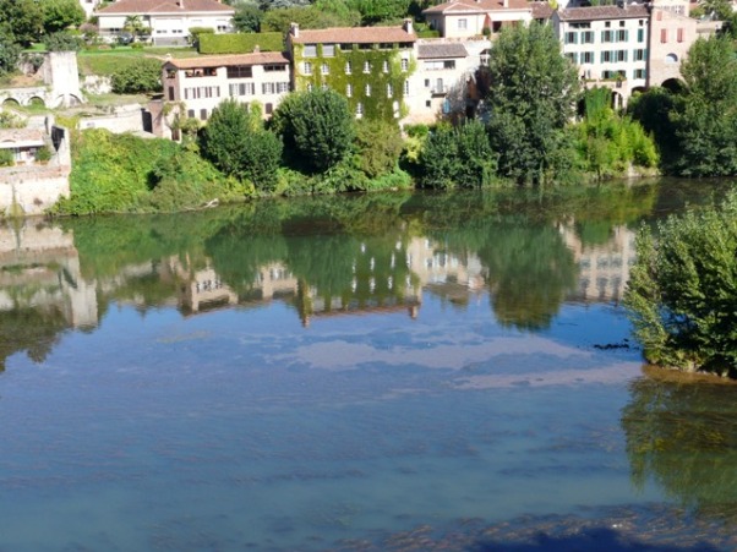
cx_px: 368
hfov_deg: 34.4
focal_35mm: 56
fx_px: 1192
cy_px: 276
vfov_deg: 26.1
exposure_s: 1/250
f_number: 5.6
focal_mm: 9.2
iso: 100
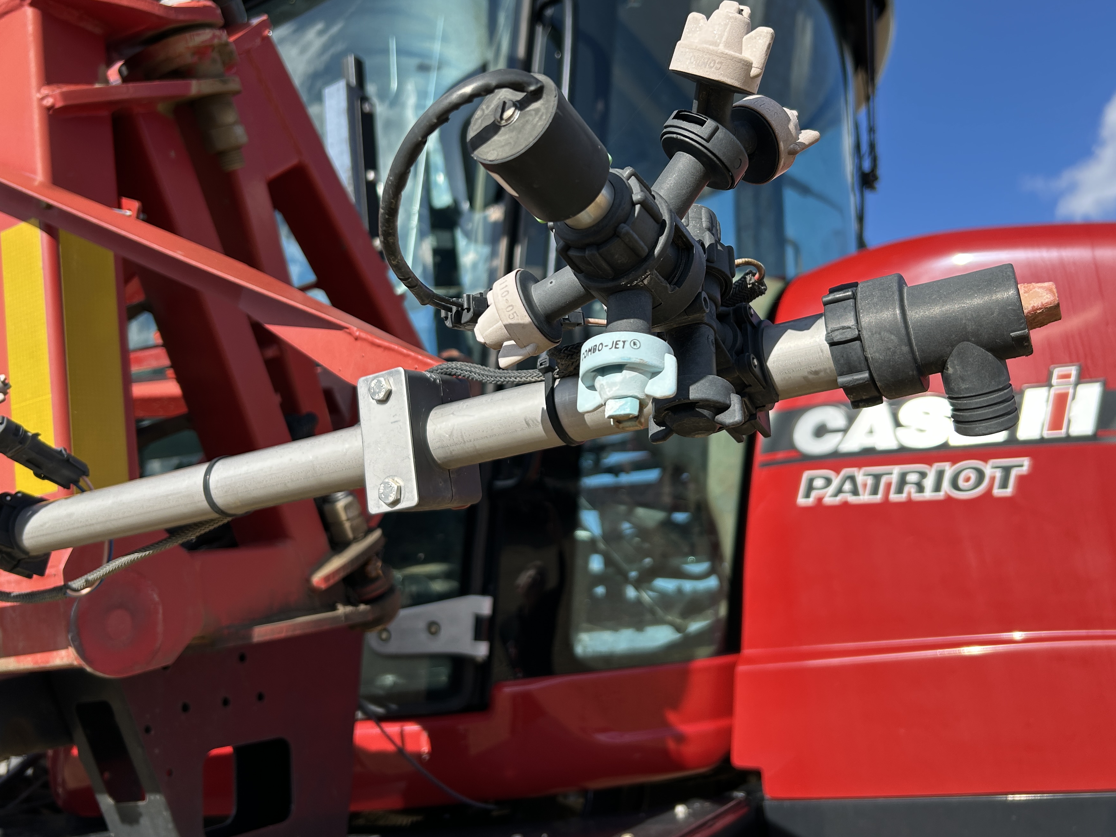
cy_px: 361
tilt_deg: +18.5
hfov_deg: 59.9
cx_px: 575
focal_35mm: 30
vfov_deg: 46.7
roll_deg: +3.1
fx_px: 967
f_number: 1.5
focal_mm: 5.7
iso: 50
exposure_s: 1/2123
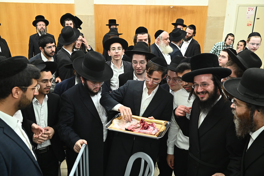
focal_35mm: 35
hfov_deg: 54.4
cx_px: 132
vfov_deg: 37.8
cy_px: 88
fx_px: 257
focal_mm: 35
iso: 2000
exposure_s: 1/200
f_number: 5
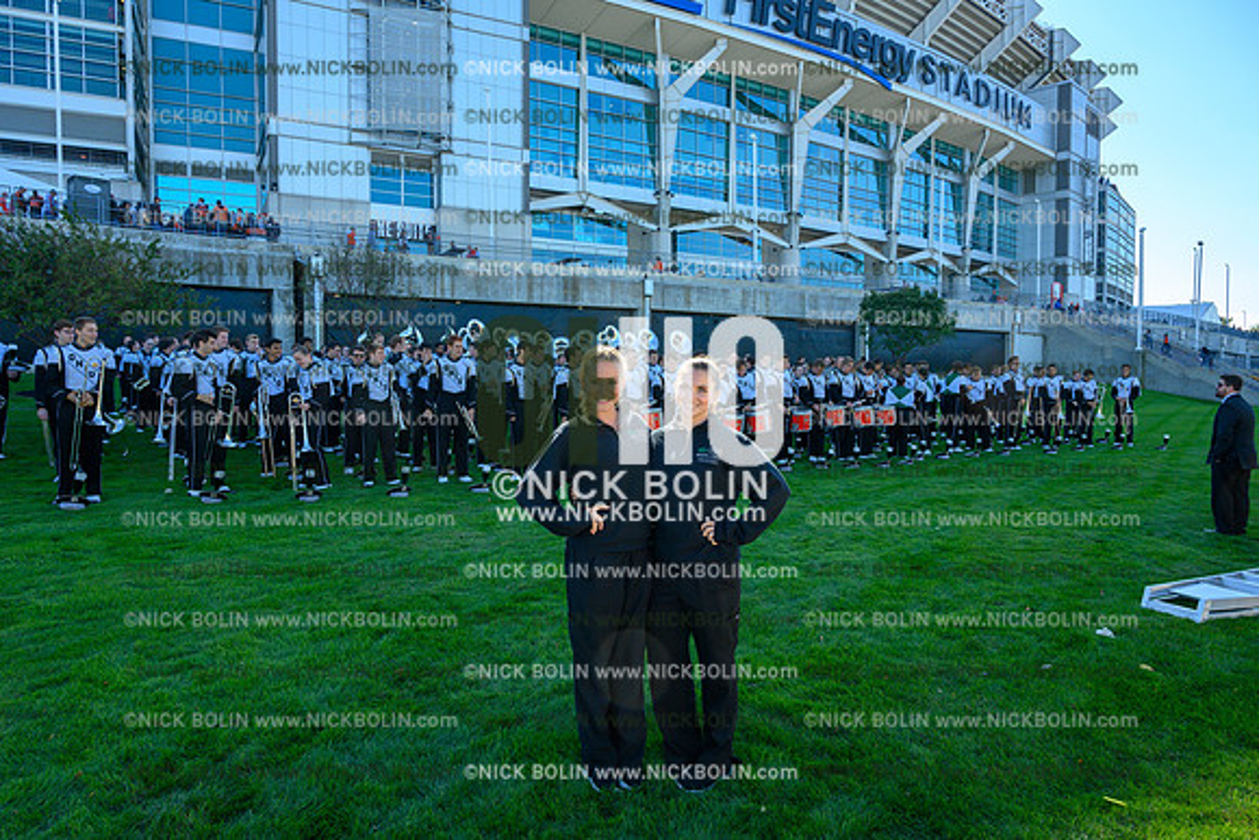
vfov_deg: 53.2
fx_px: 839
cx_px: 630
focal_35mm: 24
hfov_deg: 73.7
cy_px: 420
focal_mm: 24
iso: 800
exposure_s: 1/640
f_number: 8
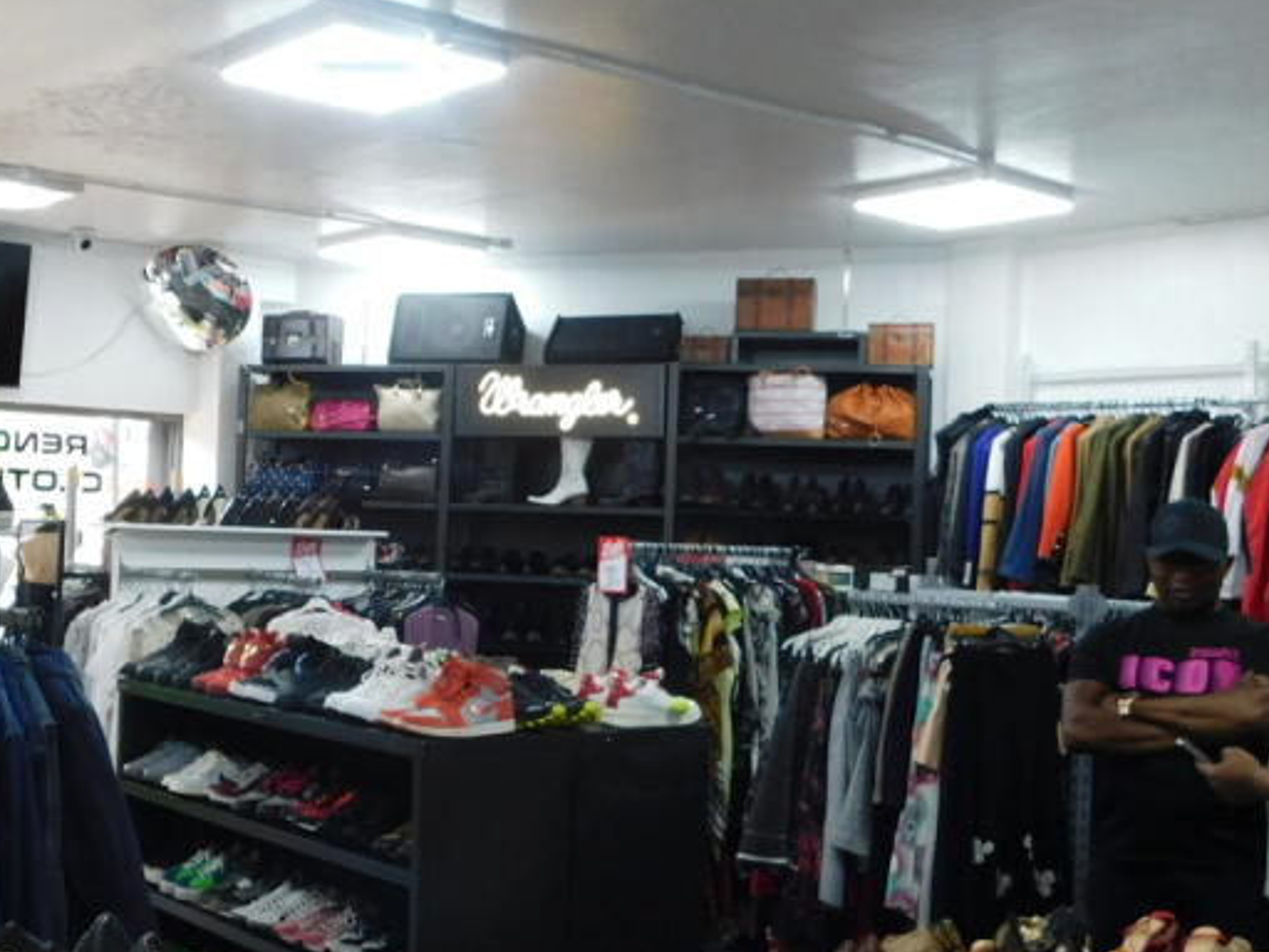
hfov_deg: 40.3
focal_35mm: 46
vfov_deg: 31.5
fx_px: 1686
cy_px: 503
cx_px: 342
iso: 140
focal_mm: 4
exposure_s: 1/30
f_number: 3
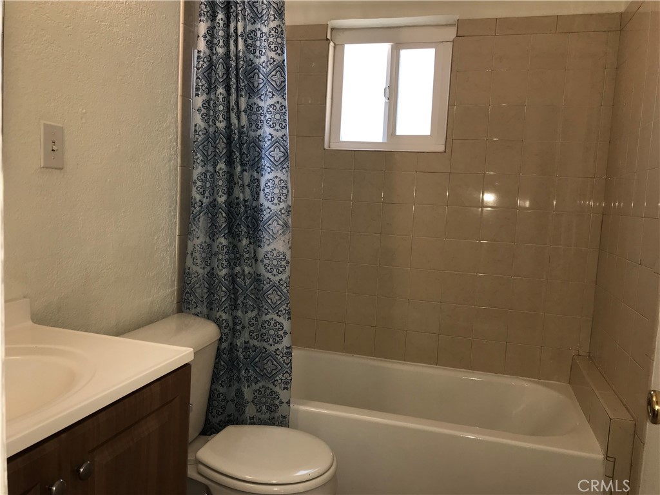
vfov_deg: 49.7
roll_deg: -3.0
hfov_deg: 63.4
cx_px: 330
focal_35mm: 28
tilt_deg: -4.5
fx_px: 534
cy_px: 248
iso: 20
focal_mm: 3.99
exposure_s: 1/30
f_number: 1.8
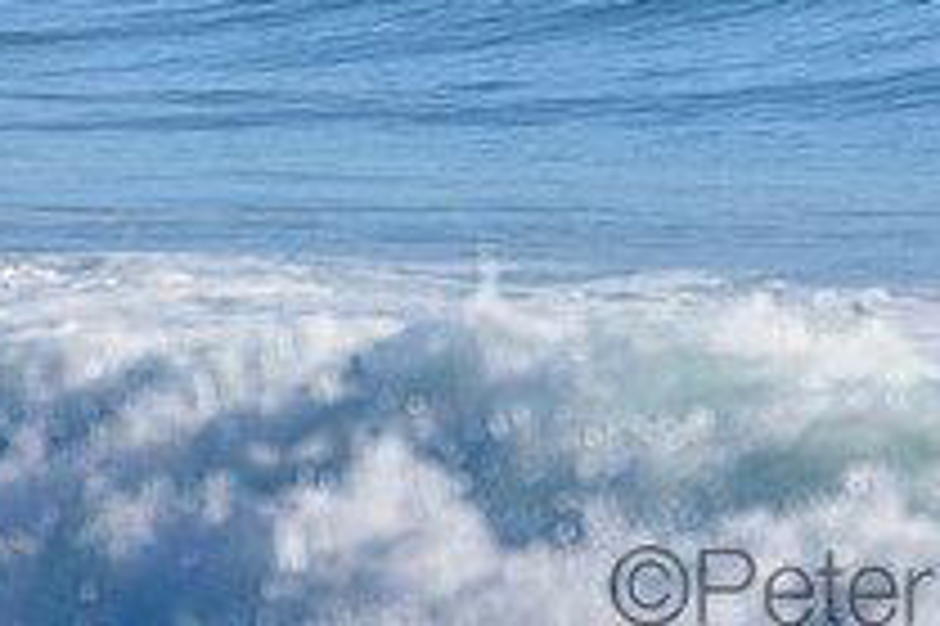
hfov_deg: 1.2
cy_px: -246
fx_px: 44431
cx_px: 1042
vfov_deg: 0.8
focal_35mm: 1703
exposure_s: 1/2000
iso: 200
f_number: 5.6
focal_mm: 500
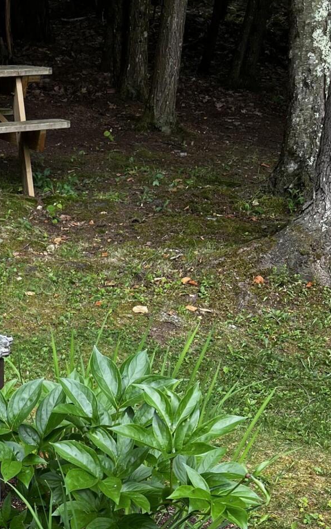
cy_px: 544
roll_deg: +1.6
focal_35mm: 59
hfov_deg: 20.9
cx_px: -39
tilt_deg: -27.2
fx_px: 851
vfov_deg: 31.6
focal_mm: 5.7
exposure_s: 1/129
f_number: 1.5
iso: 32
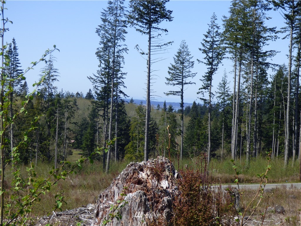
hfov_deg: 21.1
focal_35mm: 93
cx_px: 150
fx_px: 809
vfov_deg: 15.9
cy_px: 113
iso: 100
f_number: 4.6
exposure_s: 1/500
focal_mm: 15.56
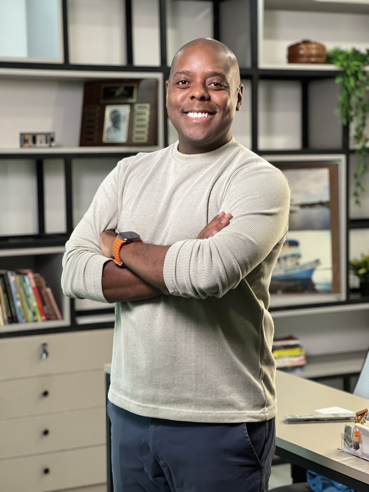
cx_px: 184
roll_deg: -0.1
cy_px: 246
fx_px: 1094
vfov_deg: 25.3
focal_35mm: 77
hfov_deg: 19.1
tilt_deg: -3.6
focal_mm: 9
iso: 400
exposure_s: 1/35
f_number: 2.8
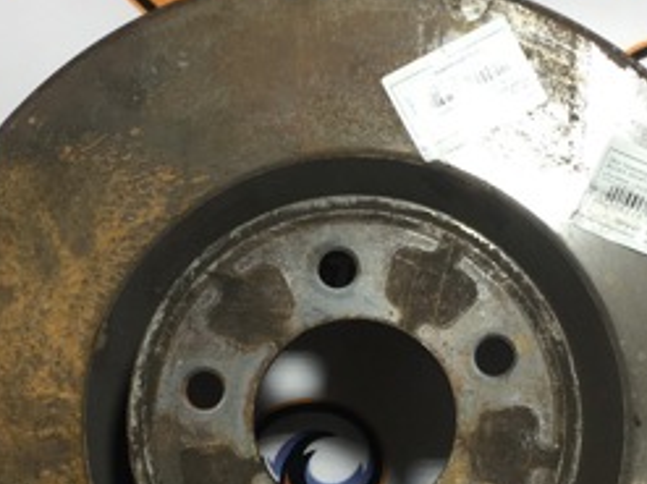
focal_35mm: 75
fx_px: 1401
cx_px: 396
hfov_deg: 25.9
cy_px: 459
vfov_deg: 19.2
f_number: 2.2
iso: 40
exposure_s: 1/100
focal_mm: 4.15
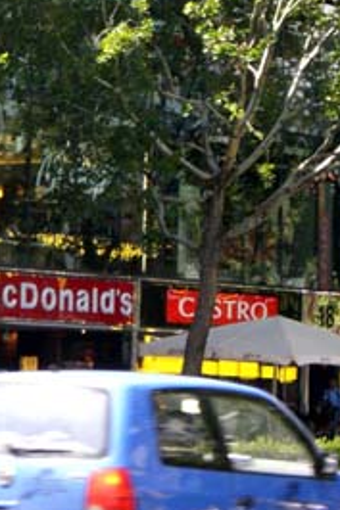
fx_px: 3163
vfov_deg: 9.2
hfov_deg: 6.1
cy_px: 177
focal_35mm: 223
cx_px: -83
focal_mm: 18.6
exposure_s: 1/160
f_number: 5.2
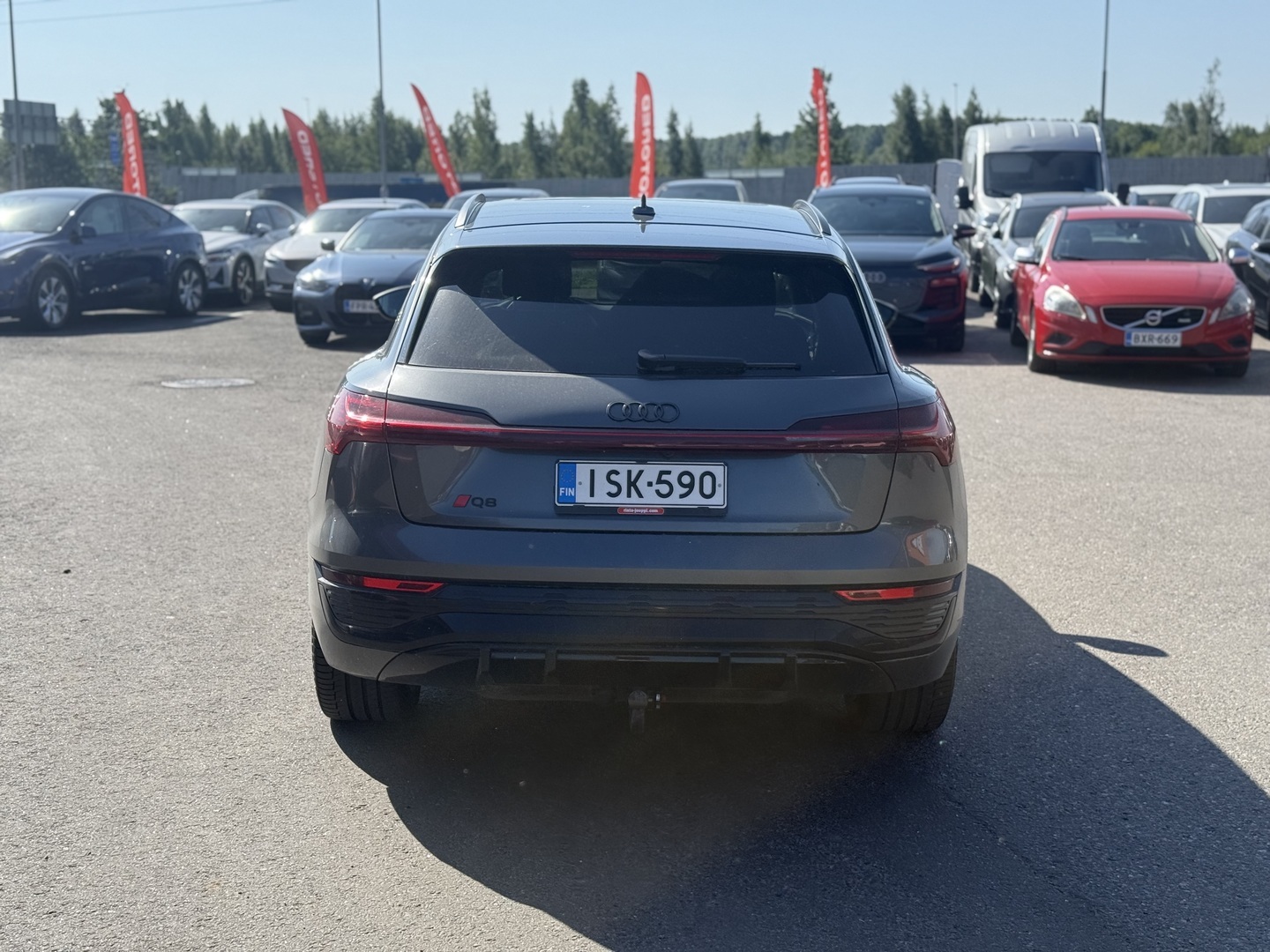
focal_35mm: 48
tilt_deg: -8.8
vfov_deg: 30.3
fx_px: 1761
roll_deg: +0.8
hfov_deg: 39.7
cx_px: 635
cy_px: 476
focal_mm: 6.76
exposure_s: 1/3378
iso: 80
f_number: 1.78
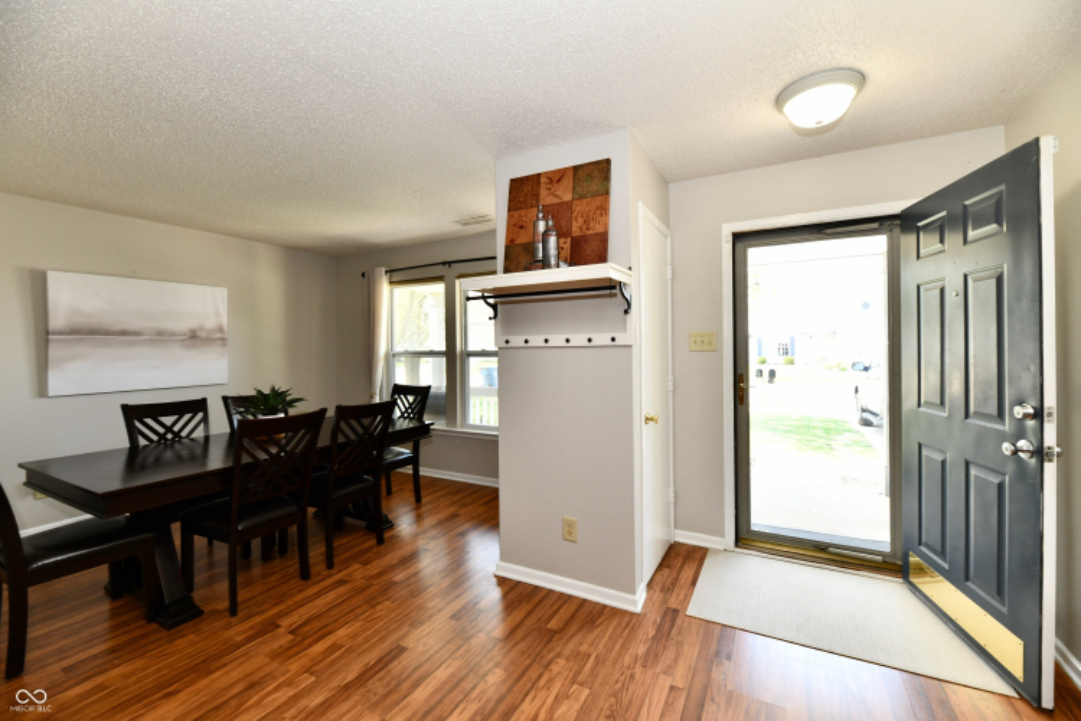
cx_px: 540
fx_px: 420
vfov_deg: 81.2
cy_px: 360
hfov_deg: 104.3
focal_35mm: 14
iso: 640
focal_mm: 14
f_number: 6.3
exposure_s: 1/80
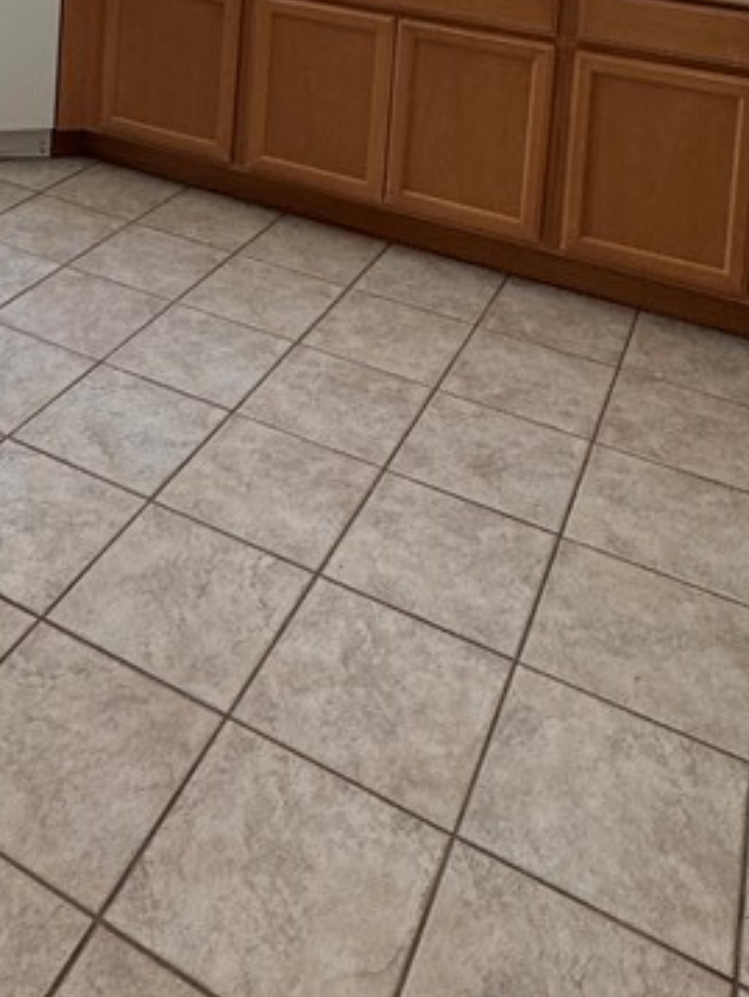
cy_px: -175
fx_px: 1153
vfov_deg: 36.8
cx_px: 189
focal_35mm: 40
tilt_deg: -6.1
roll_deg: -2.8
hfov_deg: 35.2
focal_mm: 2.22
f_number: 2.2
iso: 80
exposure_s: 1/120
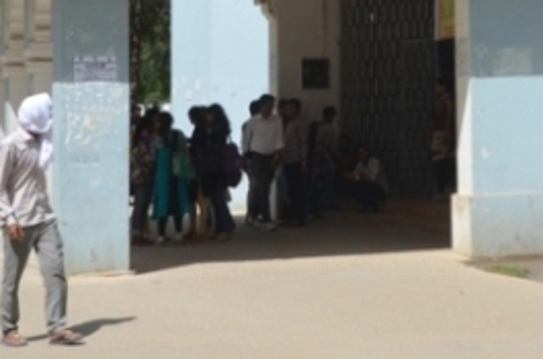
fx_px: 1433
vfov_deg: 14.0
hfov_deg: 20.6
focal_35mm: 95
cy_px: -1
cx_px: 580
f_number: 10
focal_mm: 25
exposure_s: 1/400
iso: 250
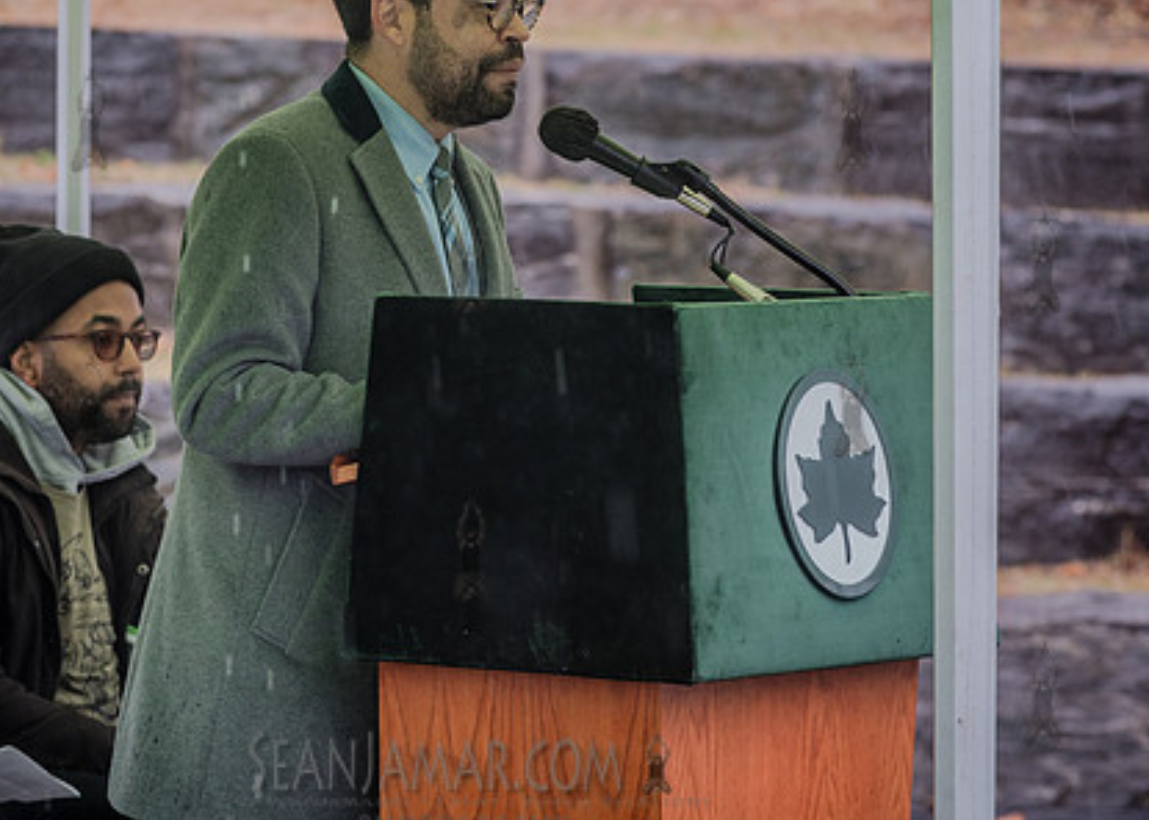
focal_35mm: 247
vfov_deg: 5.8
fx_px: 8056
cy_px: 254
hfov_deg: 8.2
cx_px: 378
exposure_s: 1/200
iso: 640
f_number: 5.6
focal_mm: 145
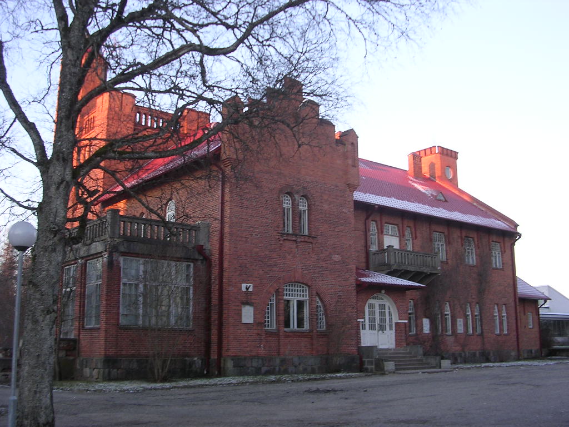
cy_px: 214
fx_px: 625
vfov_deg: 37.7
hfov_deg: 49.0
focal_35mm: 38
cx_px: 284
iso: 100
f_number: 2.8
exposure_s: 1/35.2
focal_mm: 5.8
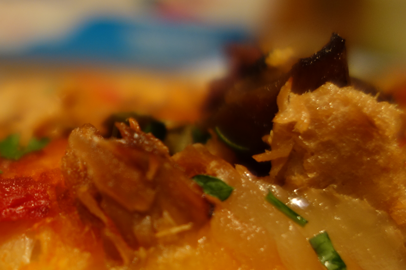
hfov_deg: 33.0
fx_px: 654
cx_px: 53
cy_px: 181
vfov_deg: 23.3
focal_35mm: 58
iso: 250
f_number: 1.8
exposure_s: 1/30
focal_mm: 10.4
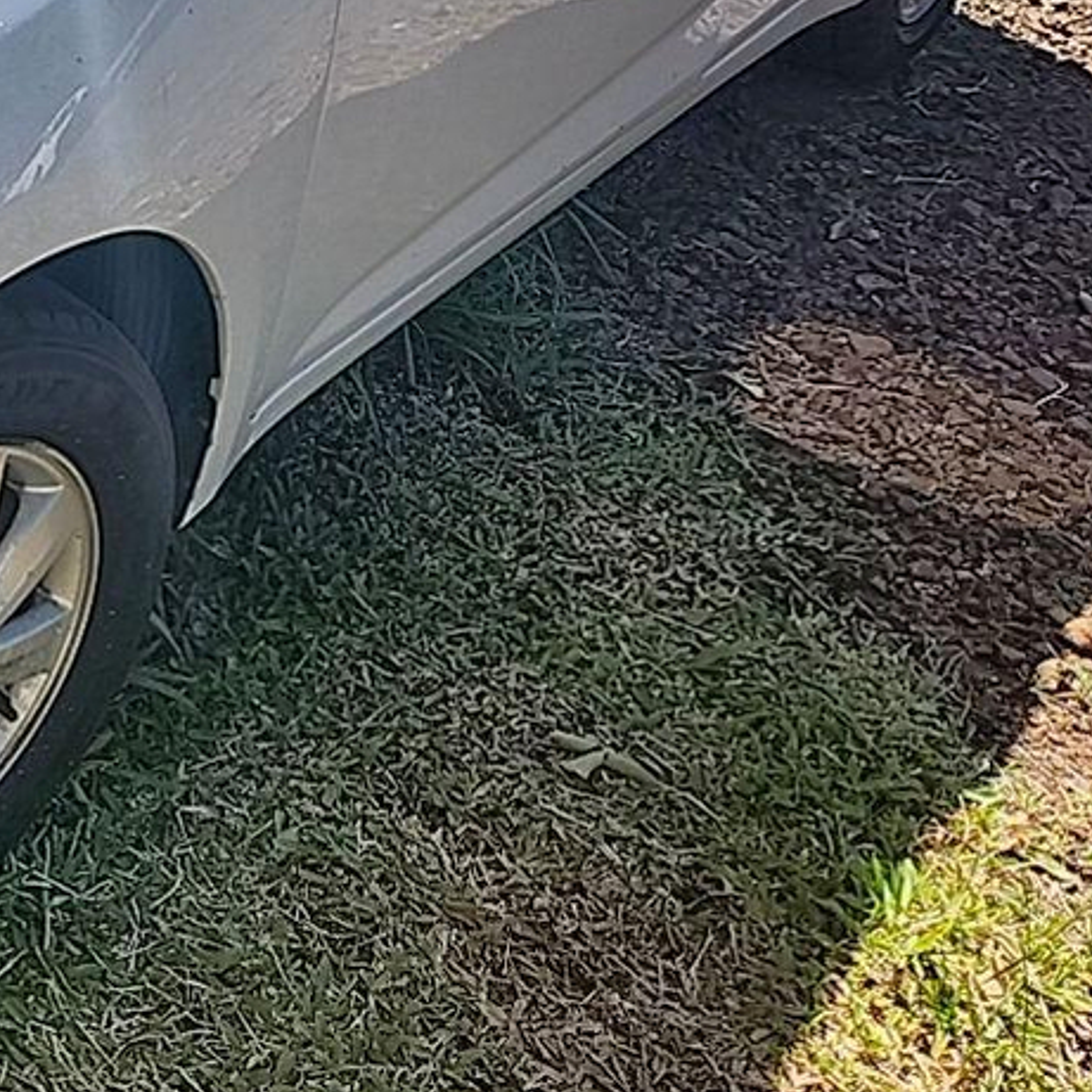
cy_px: 76
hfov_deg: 24.4
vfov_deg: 27.4
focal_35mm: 60
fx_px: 2141
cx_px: -379
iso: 50
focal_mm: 5.4
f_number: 1.8
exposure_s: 1/1554
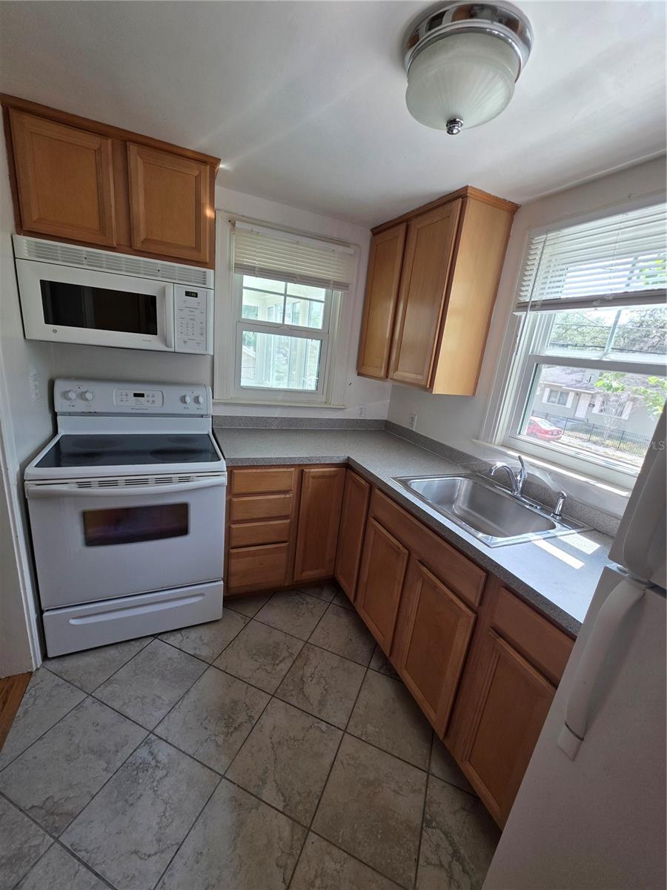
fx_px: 334
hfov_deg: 89.9
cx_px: 334
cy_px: 445
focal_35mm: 13
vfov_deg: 106.2
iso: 80
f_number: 1.9
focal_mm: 2.2
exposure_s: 1/120
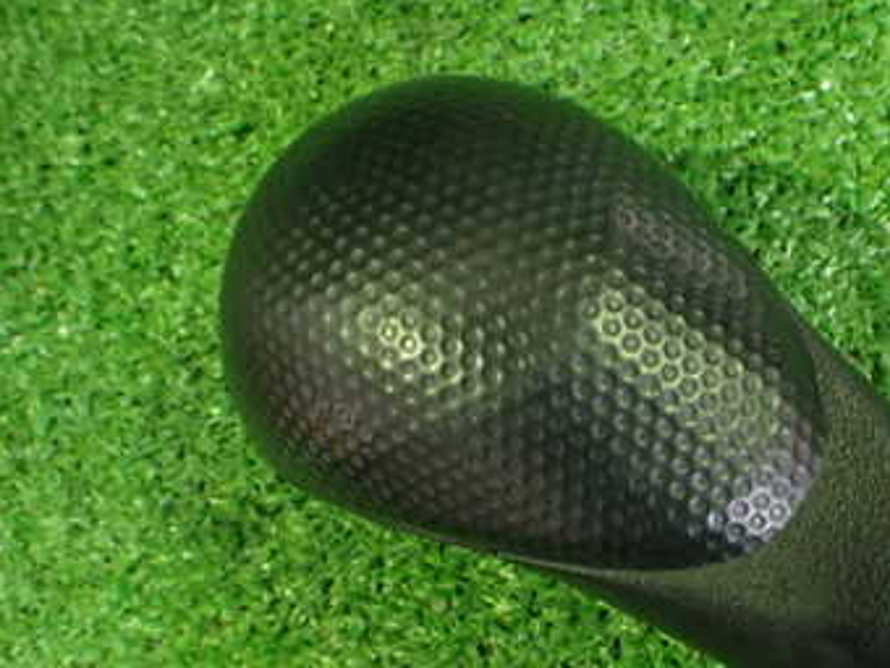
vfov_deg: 27.0
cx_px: 738
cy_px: 524
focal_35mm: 53
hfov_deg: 34.8
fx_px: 1363
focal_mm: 5.4
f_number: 2.3
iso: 800
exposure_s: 1/30
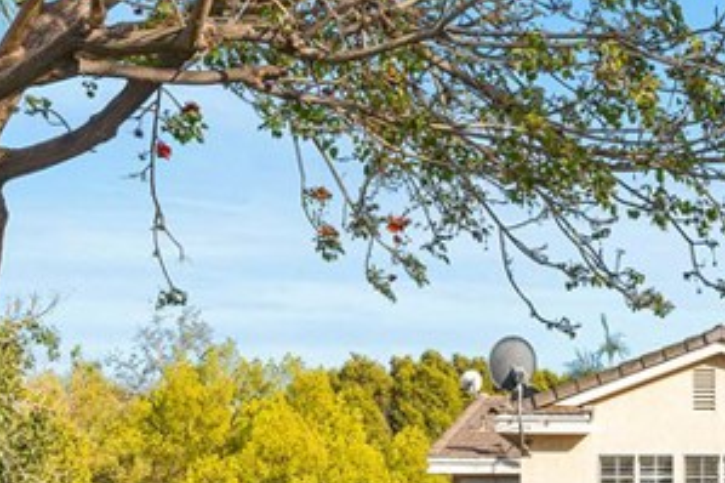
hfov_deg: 16.8
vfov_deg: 12.0
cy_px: 501
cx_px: 999
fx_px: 2274
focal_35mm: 113
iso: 100
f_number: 6.3
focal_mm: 33
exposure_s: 1/50
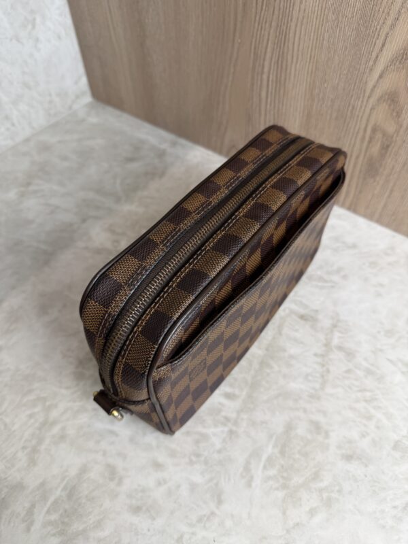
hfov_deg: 56.8
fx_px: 377
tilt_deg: -52.0
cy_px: 272
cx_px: 204
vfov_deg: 71.6
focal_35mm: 24
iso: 100
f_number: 1.78
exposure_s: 1/120
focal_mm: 6.76
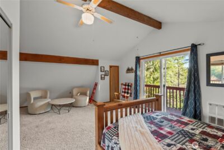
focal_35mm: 16
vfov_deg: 73.8
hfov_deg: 96.7
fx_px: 100
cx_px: 112
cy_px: 75
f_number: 9
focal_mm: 16
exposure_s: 1/30
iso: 3600
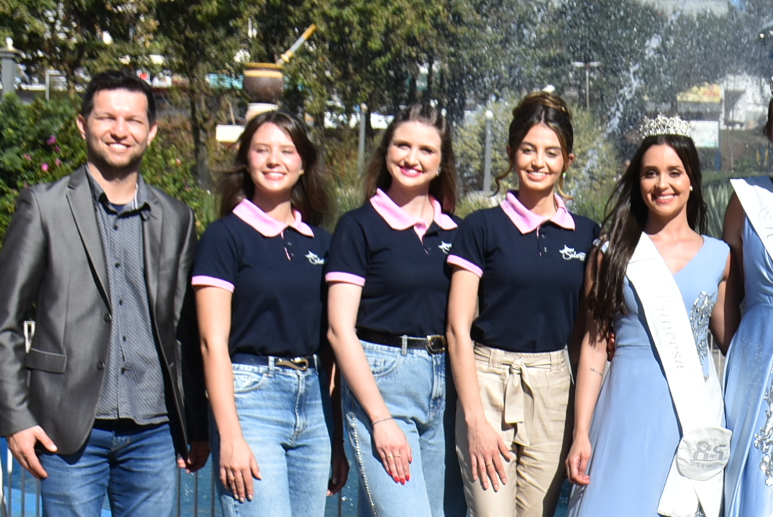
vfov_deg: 13.4
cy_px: 328
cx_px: 853
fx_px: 2192
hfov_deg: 19.2
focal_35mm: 102
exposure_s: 1/500
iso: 125
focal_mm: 26
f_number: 8
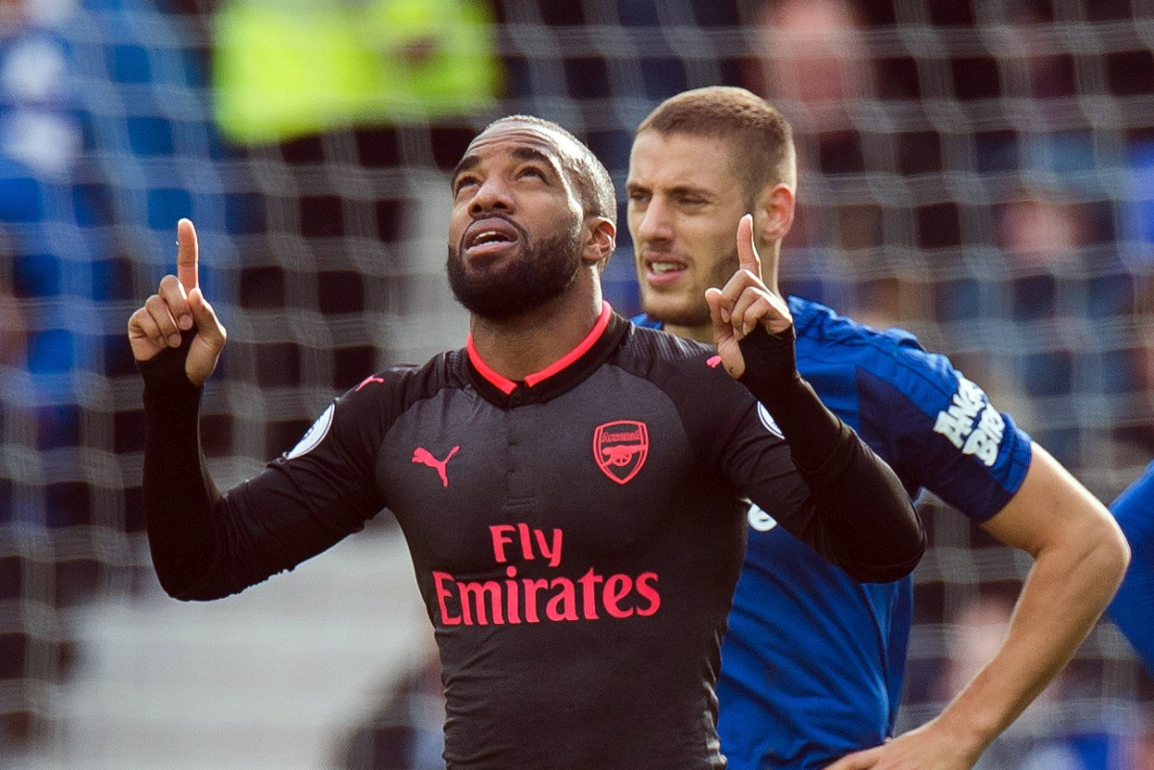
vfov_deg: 2.3
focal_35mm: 600
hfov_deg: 3.4
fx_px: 19239
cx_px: 577
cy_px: 385
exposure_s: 1/1250
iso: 800
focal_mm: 600
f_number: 4.5
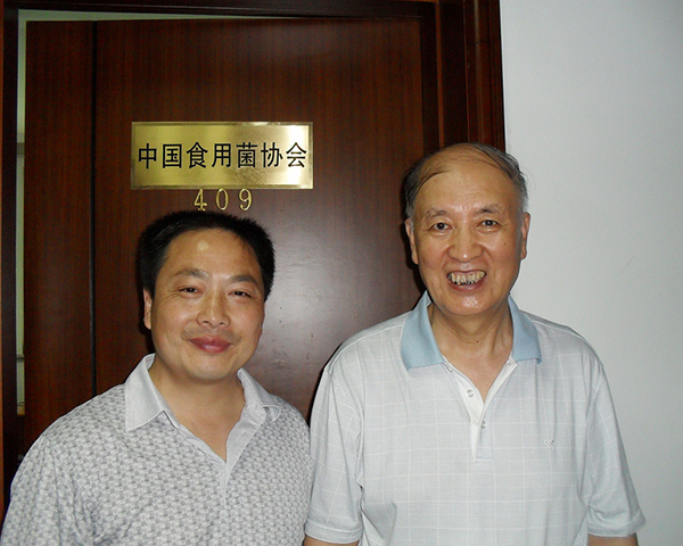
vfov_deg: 40.1
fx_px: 748
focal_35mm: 37
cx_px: 365
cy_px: 274
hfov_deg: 49.0
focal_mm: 6.3
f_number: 3.2
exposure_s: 1/45
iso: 200
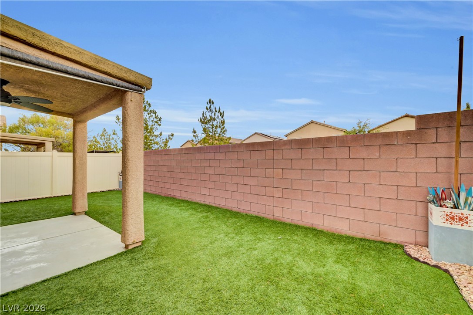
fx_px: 184
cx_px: 236
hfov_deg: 104.3
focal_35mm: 14
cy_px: 158
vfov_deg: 81.1
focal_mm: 14
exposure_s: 1/125
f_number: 8
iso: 400
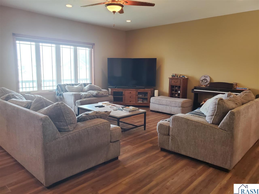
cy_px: 97
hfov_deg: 67.3
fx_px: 195
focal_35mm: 26
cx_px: 130
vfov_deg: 53.1
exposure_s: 1/40
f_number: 2.4
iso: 250
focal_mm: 4.3
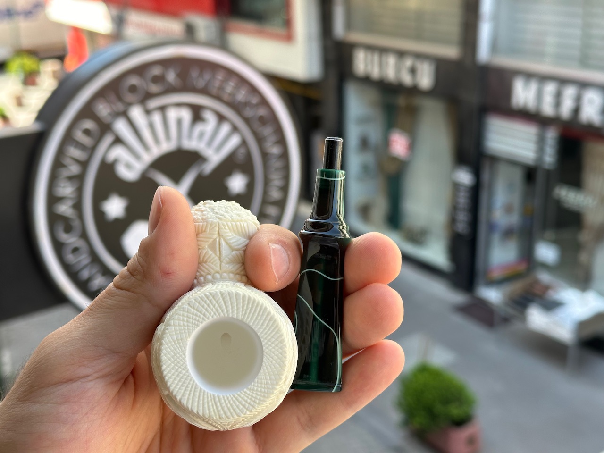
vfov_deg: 30.3
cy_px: 226
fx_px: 838
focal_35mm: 48
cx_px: 302
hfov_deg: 39.7
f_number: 1.78
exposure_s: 1/361
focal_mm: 6.86
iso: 64
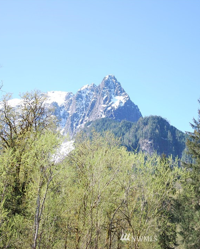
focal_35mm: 51
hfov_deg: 29.4
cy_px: 124
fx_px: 377
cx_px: 139
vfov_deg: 36.6
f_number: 6.3
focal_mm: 24
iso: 100
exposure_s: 1/160
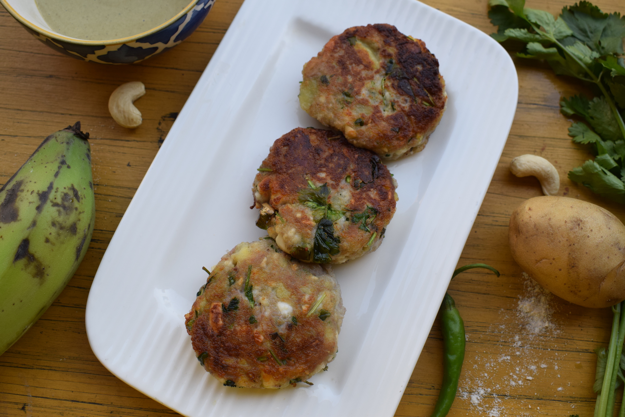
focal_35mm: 36
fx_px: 625
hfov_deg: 53.1
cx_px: 312
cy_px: 208
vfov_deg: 36.9
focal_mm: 24
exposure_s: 1/250
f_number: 8
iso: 400
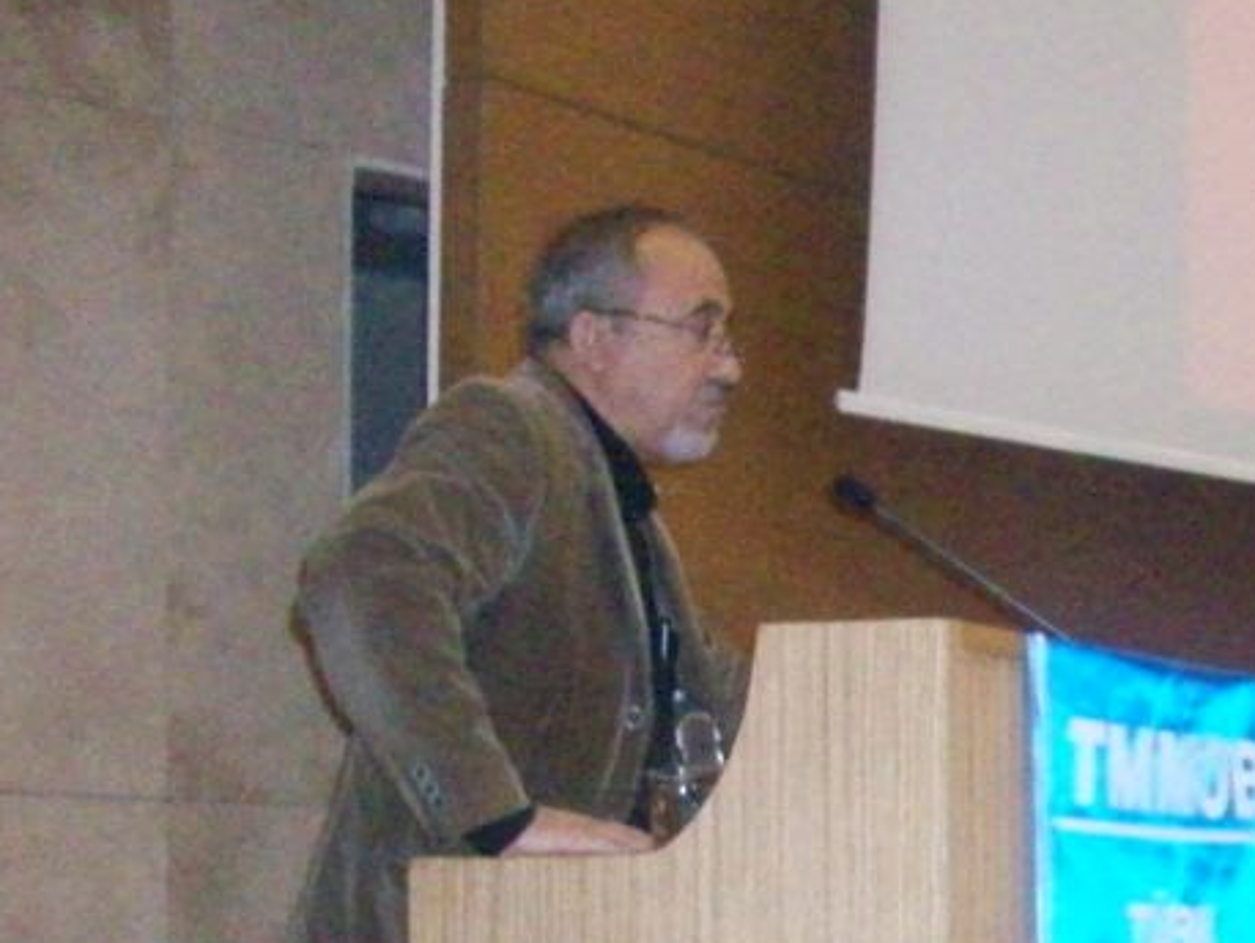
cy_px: 1110
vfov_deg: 15.1
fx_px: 3446
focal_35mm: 95
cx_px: 1732
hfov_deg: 18.8
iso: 800
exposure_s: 1/64
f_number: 2.8
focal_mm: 5.7
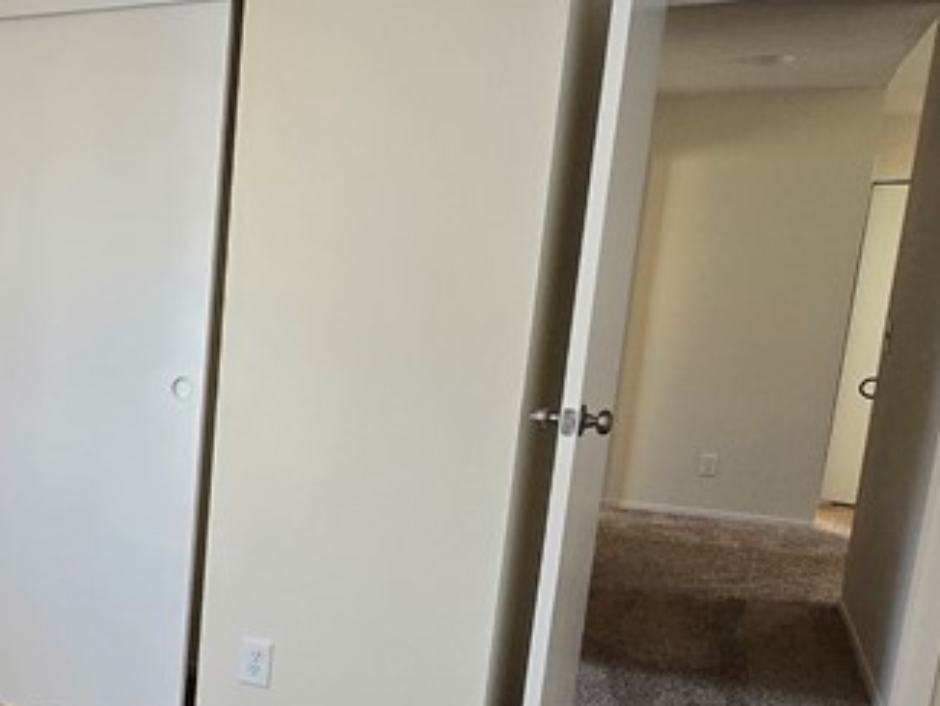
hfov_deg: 38.6
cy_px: 509
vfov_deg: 34.6
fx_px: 1114
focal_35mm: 41
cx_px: -72
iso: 200
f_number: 2.2
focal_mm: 2.2
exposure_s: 1/60
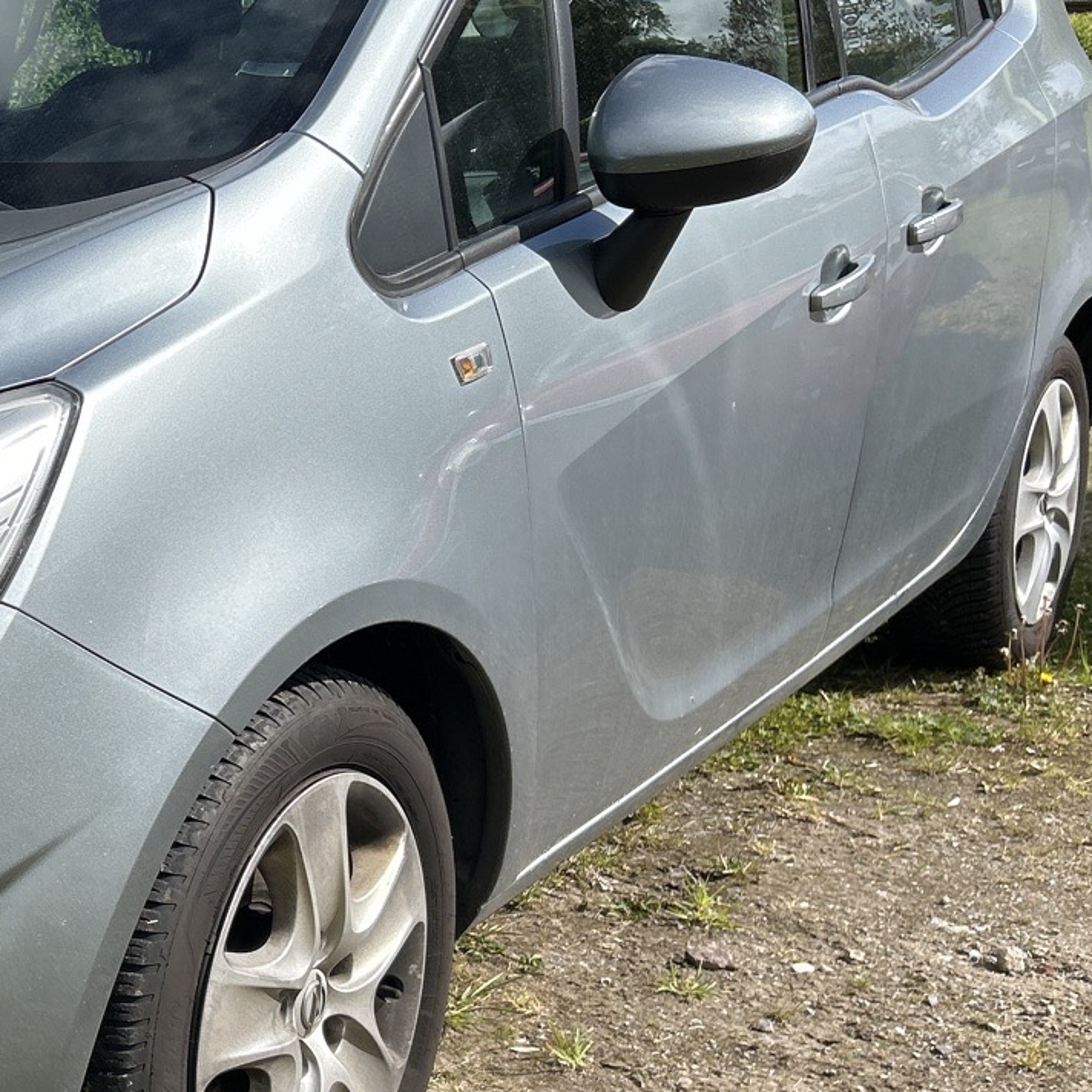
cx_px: -110
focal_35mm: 62
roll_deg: -1.6
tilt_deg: -13.6
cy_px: 669
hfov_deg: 25.7
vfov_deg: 27.6
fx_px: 2213
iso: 50
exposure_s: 1/4115
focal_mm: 5.7
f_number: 1.5
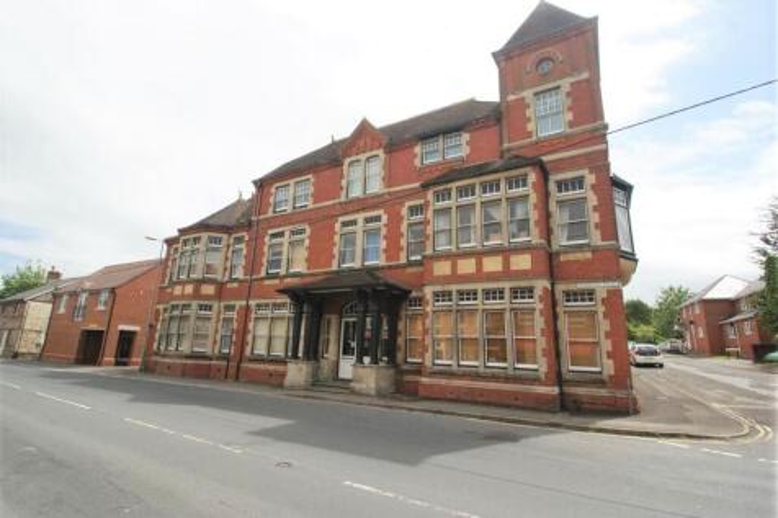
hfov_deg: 90.0
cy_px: 259
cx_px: 389
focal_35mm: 18
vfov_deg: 67.3
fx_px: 389
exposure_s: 1/160
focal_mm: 12
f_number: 10
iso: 100
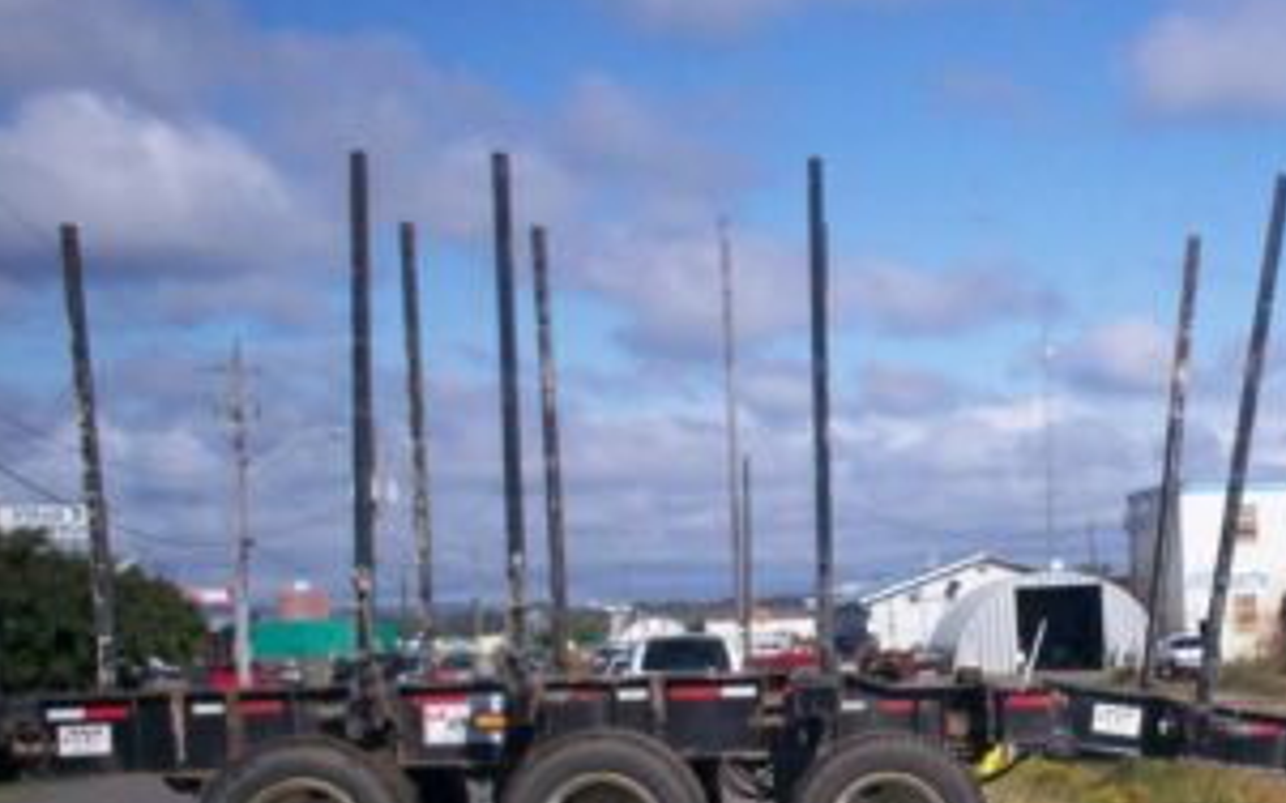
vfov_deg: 16.9
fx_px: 2663
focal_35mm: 76
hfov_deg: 26.3
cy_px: 705
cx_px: 1132
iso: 100
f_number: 4.5
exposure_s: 1/1025
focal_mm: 6
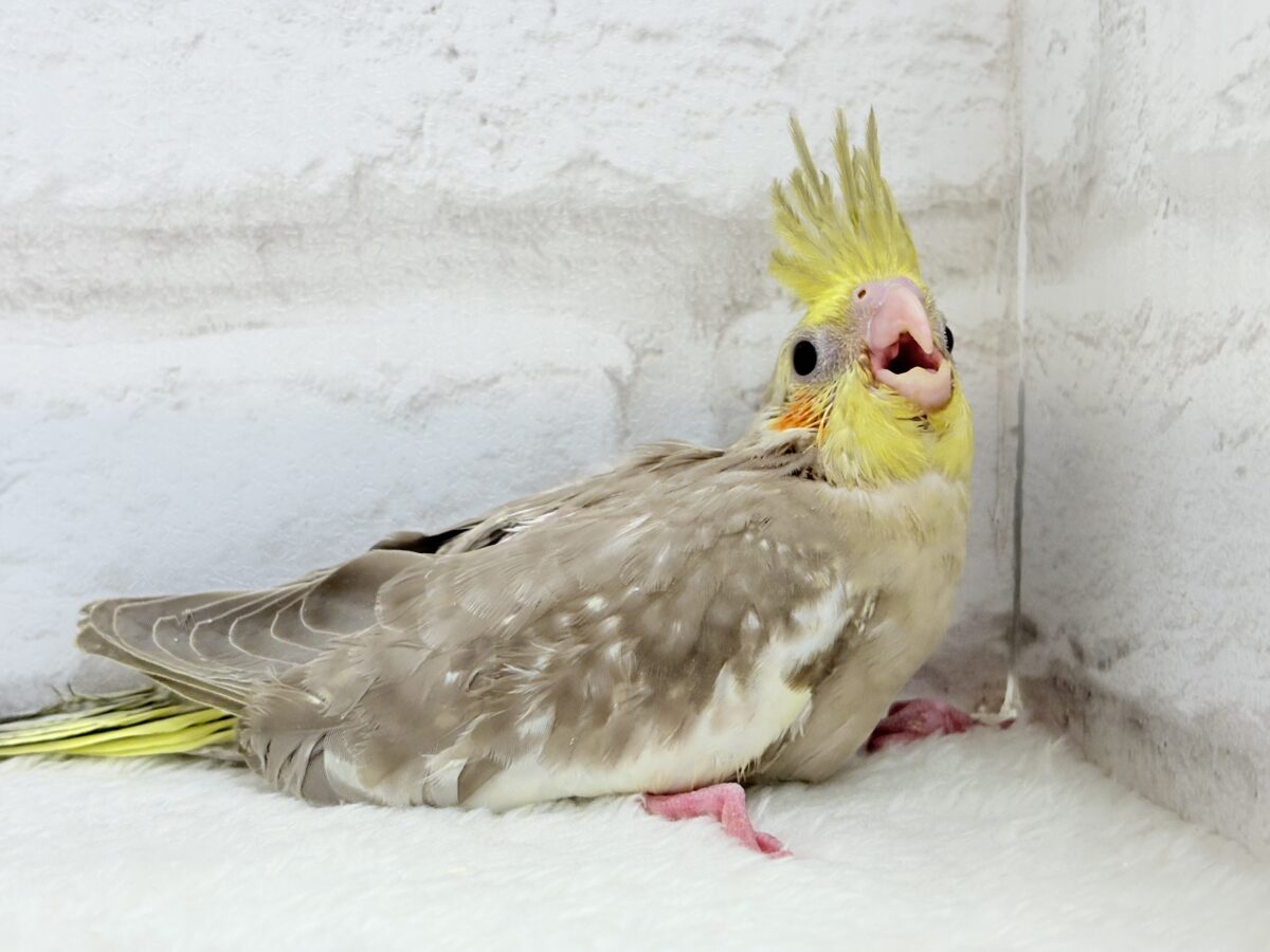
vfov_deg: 28.0
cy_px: 476
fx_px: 1908
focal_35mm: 52
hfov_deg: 36.8
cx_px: 635
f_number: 1.6
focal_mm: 5.96
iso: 100
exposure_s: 1/100
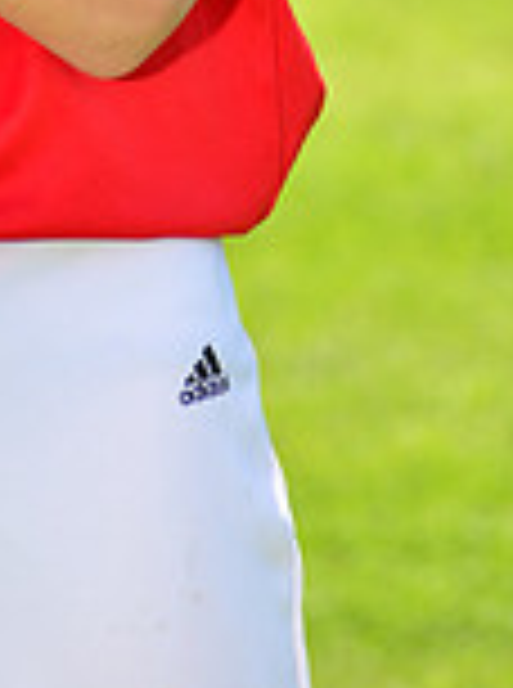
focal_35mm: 585
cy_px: -603
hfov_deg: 2.5
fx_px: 11608
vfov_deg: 3.4
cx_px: -2
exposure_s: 1/250
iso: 200
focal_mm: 160
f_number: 8
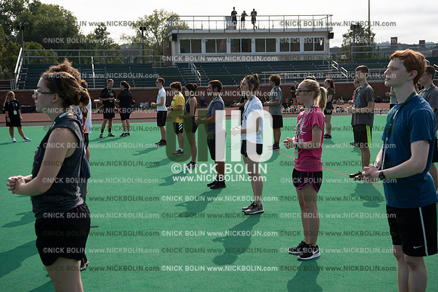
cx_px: 219
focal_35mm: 52
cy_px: 146
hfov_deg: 38.2
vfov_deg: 26.0
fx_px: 633
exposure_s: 1/640
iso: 125
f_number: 5.6
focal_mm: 52
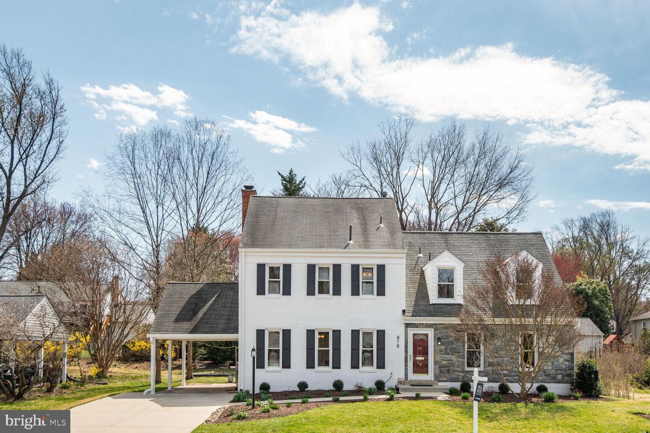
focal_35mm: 35
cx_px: 325
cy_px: 216
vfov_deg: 37.9
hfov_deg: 54.4
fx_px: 632
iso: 400
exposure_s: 1/200
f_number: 8
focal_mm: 35
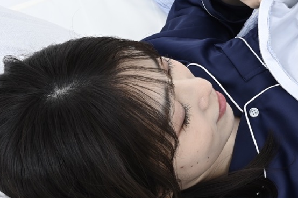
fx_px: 860
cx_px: 306
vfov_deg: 13.1
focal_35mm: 104
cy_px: 103
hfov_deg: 19.1
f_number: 13
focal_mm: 48
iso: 200
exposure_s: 1/125
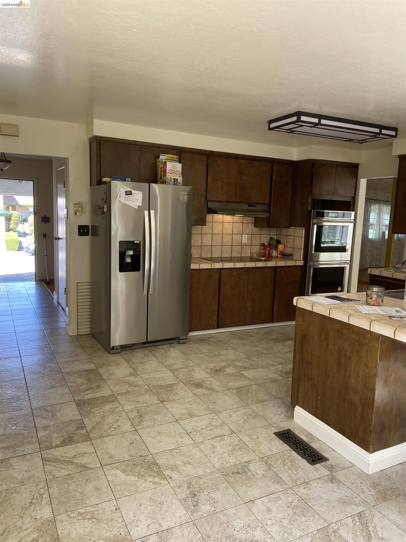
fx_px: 407
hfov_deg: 53.1
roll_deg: -1.5
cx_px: 203
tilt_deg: -7.7
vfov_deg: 67.3
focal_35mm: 26
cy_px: 271
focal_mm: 4.25
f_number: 1.8
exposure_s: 1/122
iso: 50
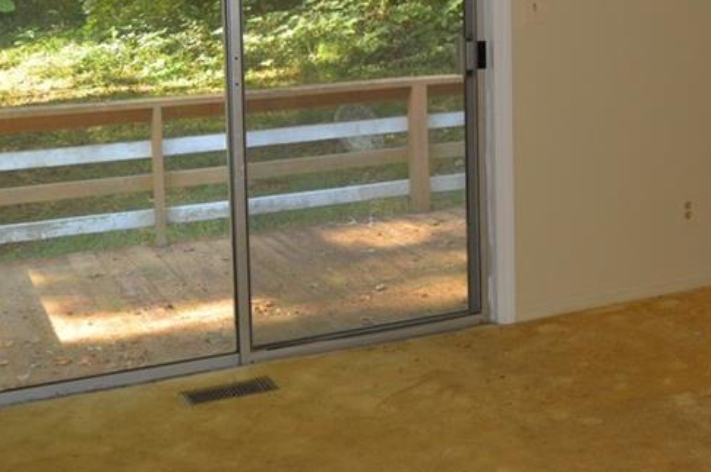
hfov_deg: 32.3
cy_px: 19
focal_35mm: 60
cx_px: 594
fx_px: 1185
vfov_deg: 21.9
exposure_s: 1/80
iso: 400
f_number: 4
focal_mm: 19
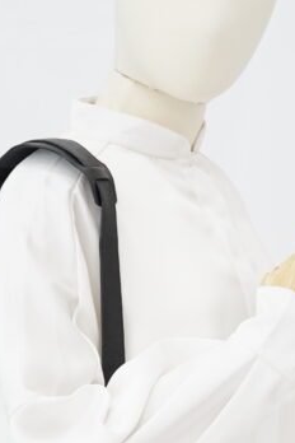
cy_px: 608
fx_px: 1807
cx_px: 115
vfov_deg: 13.4
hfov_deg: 9.3
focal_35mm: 147
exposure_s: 1/8
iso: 640
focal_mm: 50
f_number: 6.3
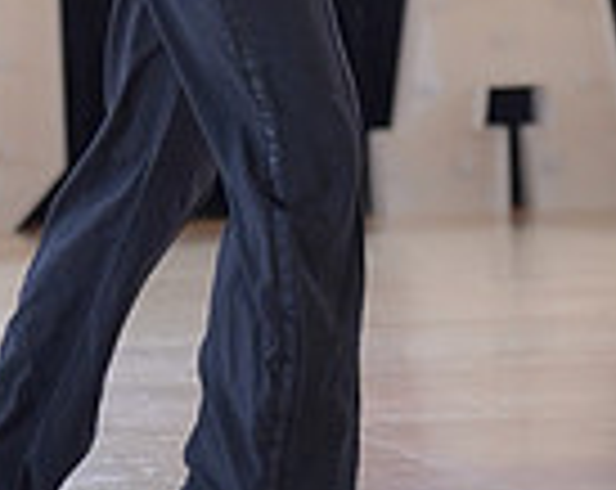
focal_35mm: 434
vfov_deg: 3.5
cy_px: -184
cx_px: 659
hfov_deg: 4.5
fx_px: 7895
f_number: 2
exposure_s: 1/500
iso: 800
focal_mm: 73
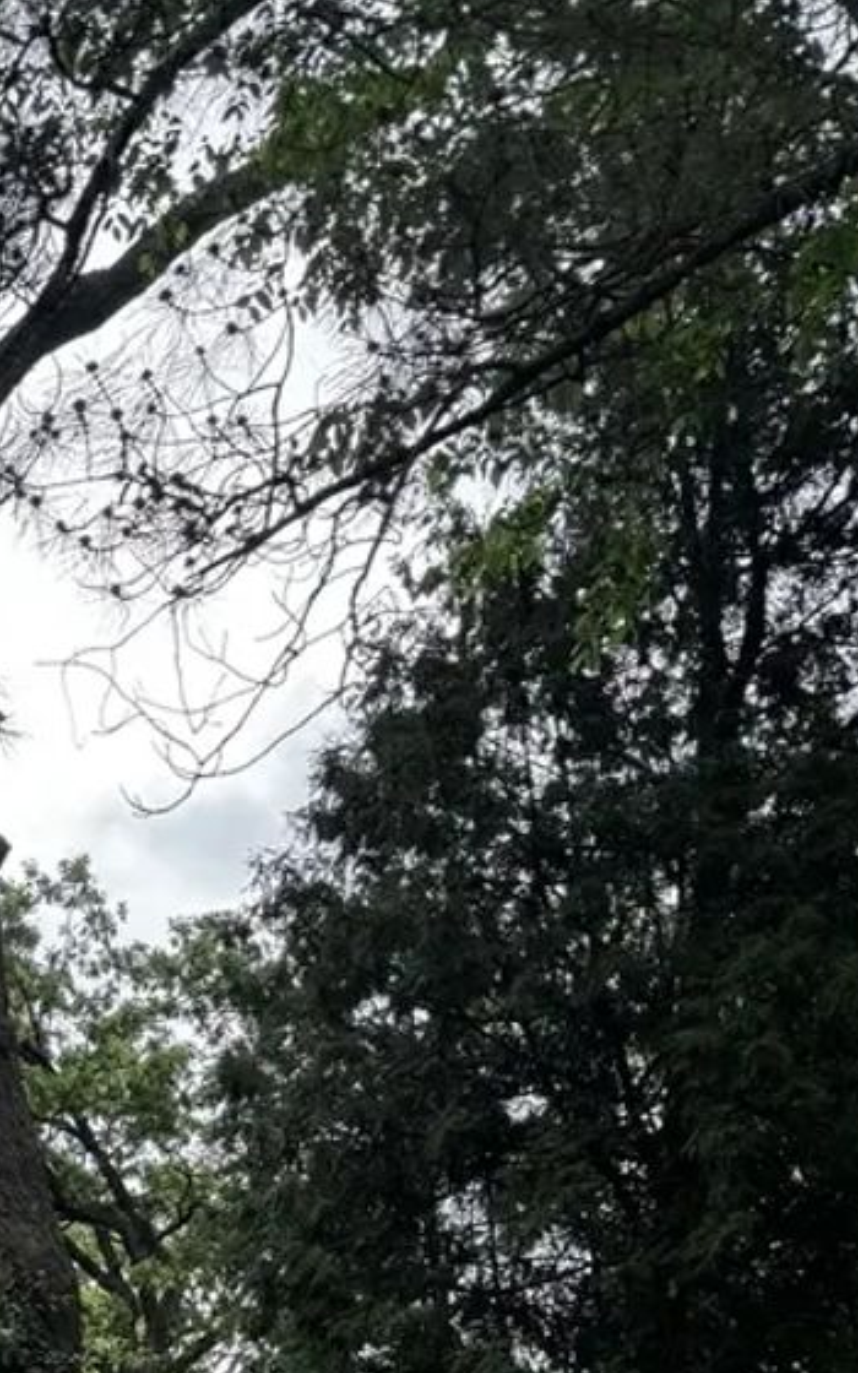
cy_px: 1610
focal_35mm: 62
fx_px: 2320
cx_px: 32
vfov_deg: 28.9
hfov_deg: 20.4
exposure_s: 1/678
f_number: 1.78
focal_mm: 6.76
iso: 80
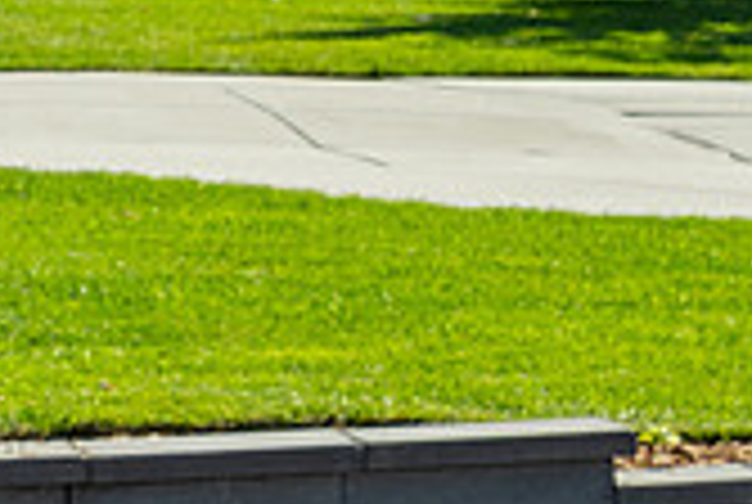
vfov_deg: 3.9
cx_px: -558
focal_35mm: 351
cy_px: -278
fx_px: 7345
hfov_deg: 5.8
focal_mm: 66
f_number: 10
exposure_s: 1/200
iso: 200
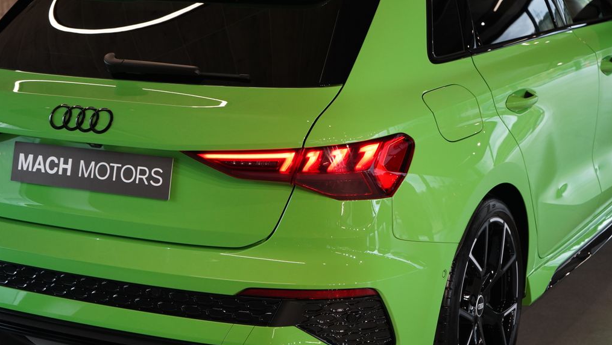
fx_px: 1201
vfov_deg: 16.3
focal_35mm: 74
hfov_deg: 28.6
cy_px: 148
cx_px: 307
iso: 2500
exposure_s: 1/160
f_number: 5.6
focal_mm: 70
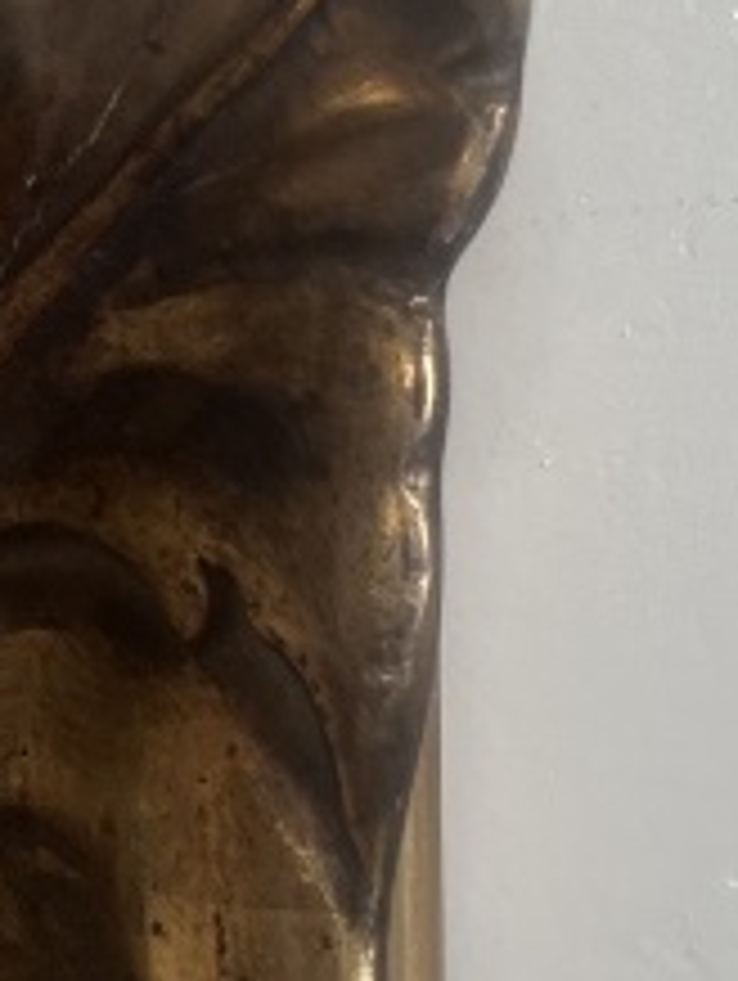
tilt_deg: -9.3
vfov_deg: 13.6
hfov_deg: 10.1
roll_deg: +4.0
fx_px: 4057
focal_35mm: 143
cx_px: -364
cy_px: 1022
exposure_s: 1/121
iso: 50
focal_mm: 5.1
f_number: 1.6
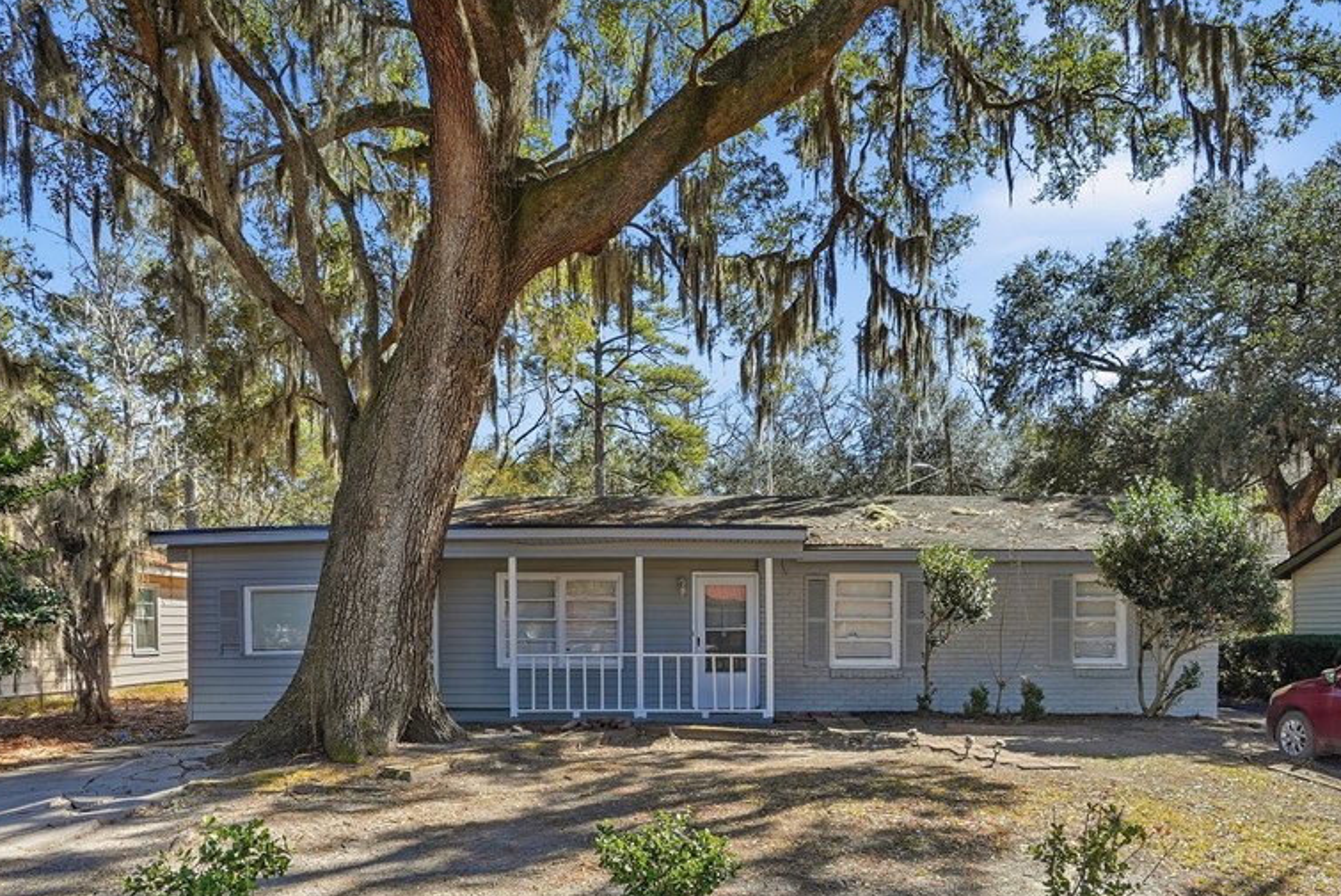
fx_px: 857
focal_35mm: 23
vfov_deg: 53.6
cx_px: 686
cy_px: 624
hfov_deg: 76.1
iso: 320
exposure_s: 1/1600
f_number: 8
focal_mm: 16
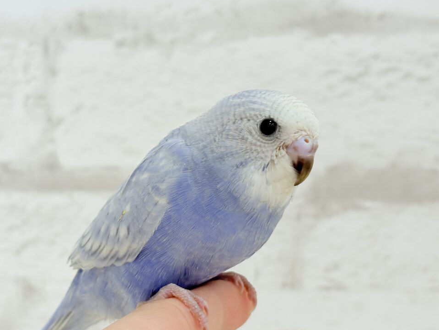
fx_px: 824
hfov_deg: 29.8
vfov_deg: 22.6
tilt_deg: +1.0
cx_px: 183
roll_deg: -0.1
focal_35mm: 65
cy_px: 187
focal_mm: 5.96
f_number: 1.6
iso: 64
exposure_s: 1/100
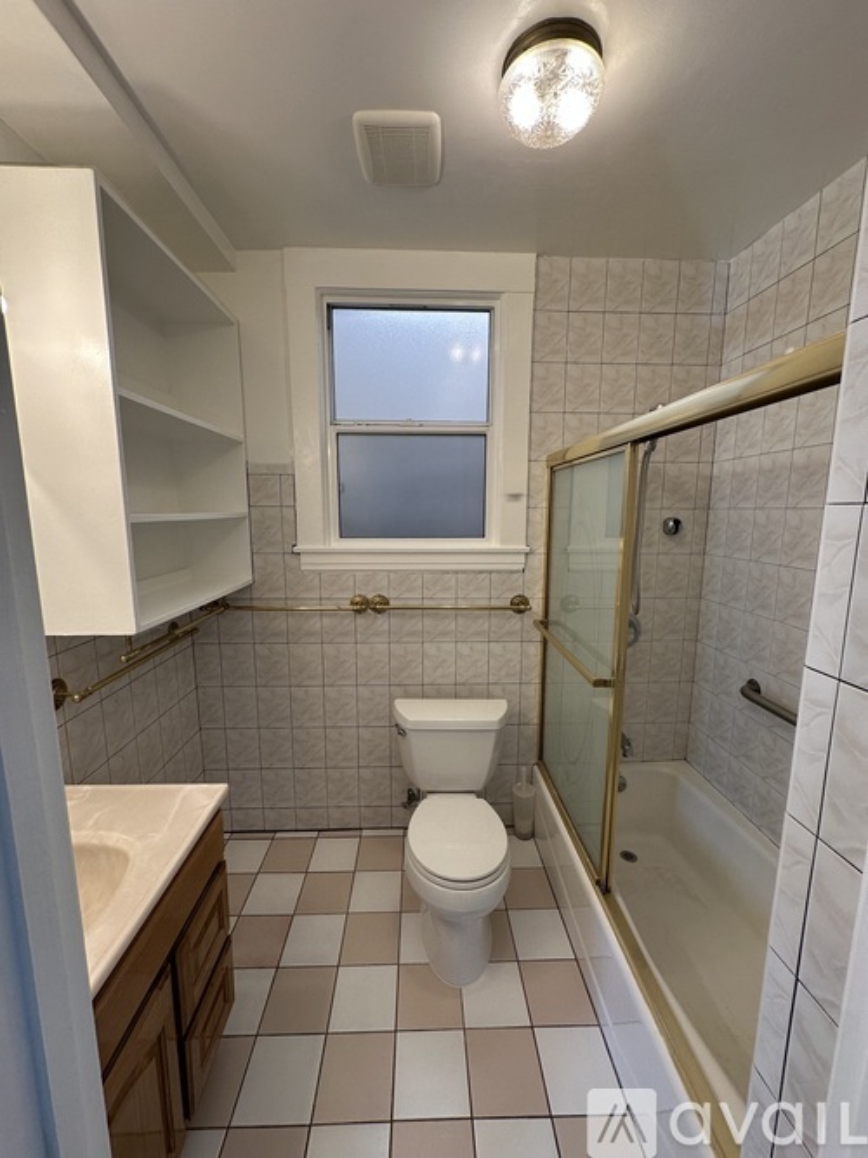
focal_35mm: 14
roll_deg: -1.6
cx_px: 434
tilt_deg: -8.6
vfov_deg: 102.1
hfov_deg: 85.7
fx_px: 468
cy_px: 579
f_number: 2.2
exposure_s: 1/120
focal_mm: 2.22
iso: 80
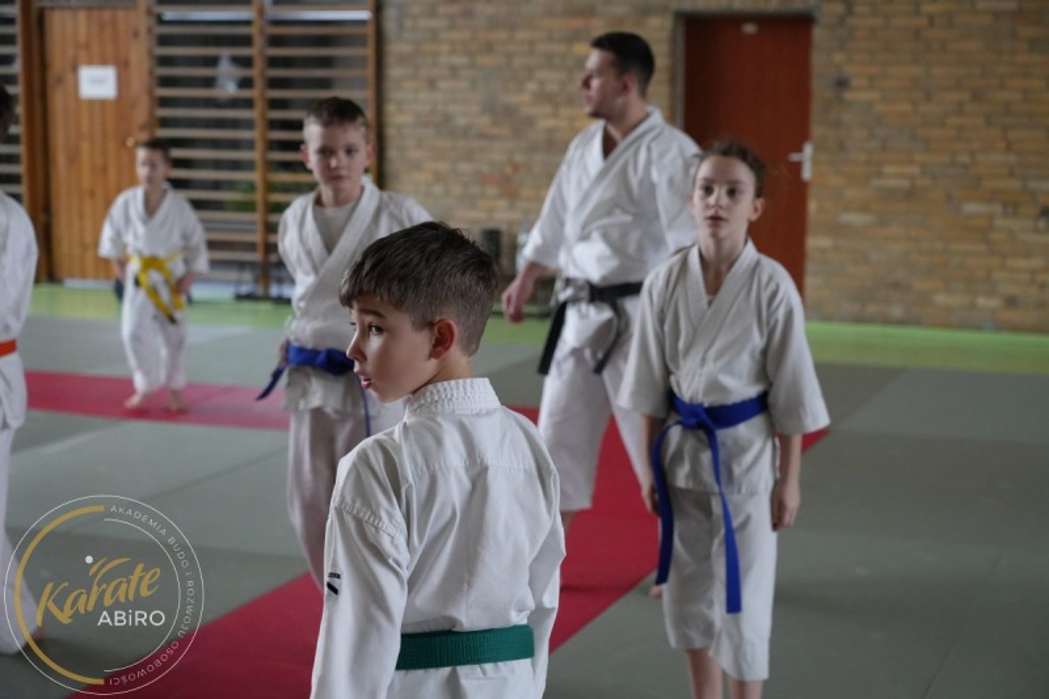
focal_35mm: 63
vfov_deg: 21.6
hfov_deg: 31.9
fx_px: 1835
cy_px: 350
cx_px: 524
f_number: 4
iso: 5000
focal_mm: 63
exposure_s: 1/160
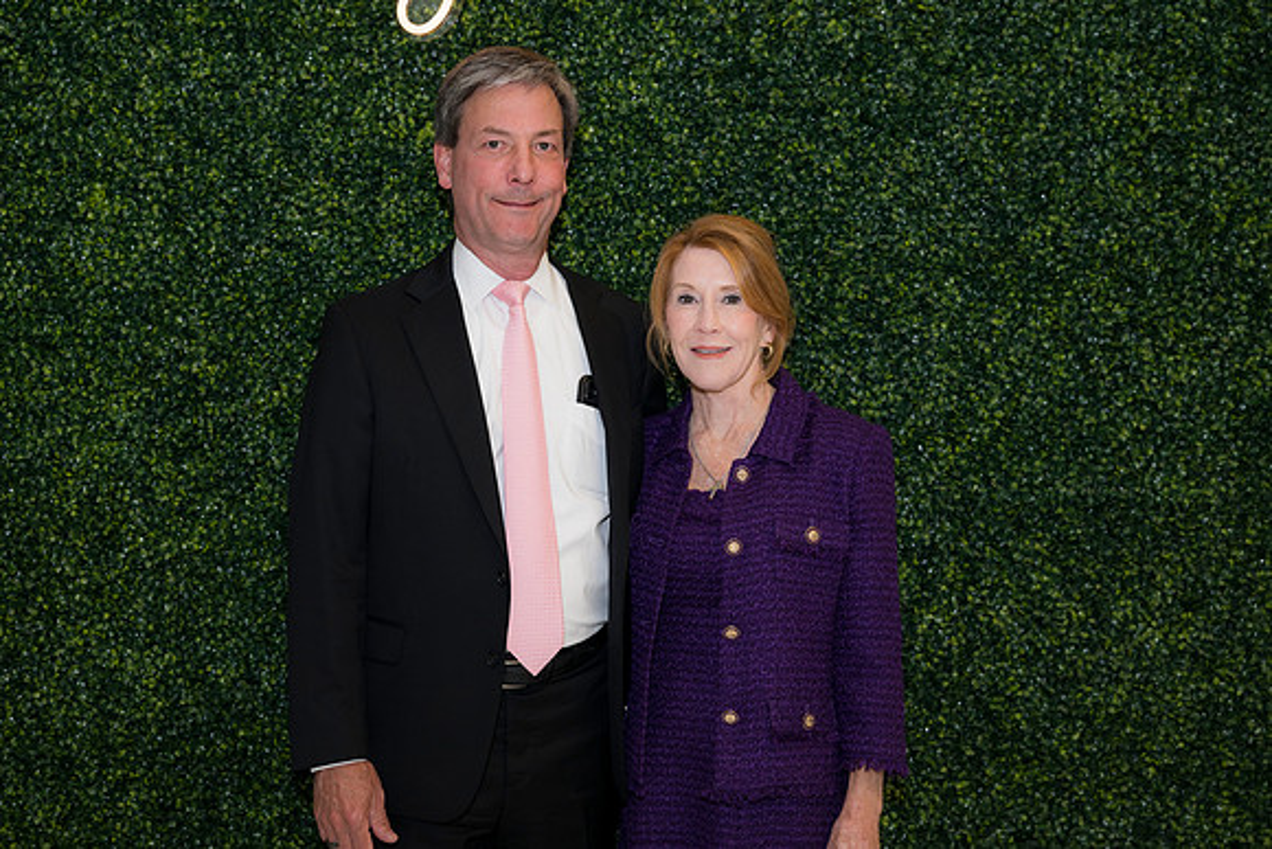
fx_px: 1979
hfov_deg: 35.6
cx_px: 636
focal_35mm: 56
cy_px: 424
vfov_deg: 24.2
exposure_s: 1/160
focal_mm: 56
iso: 400
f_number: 5
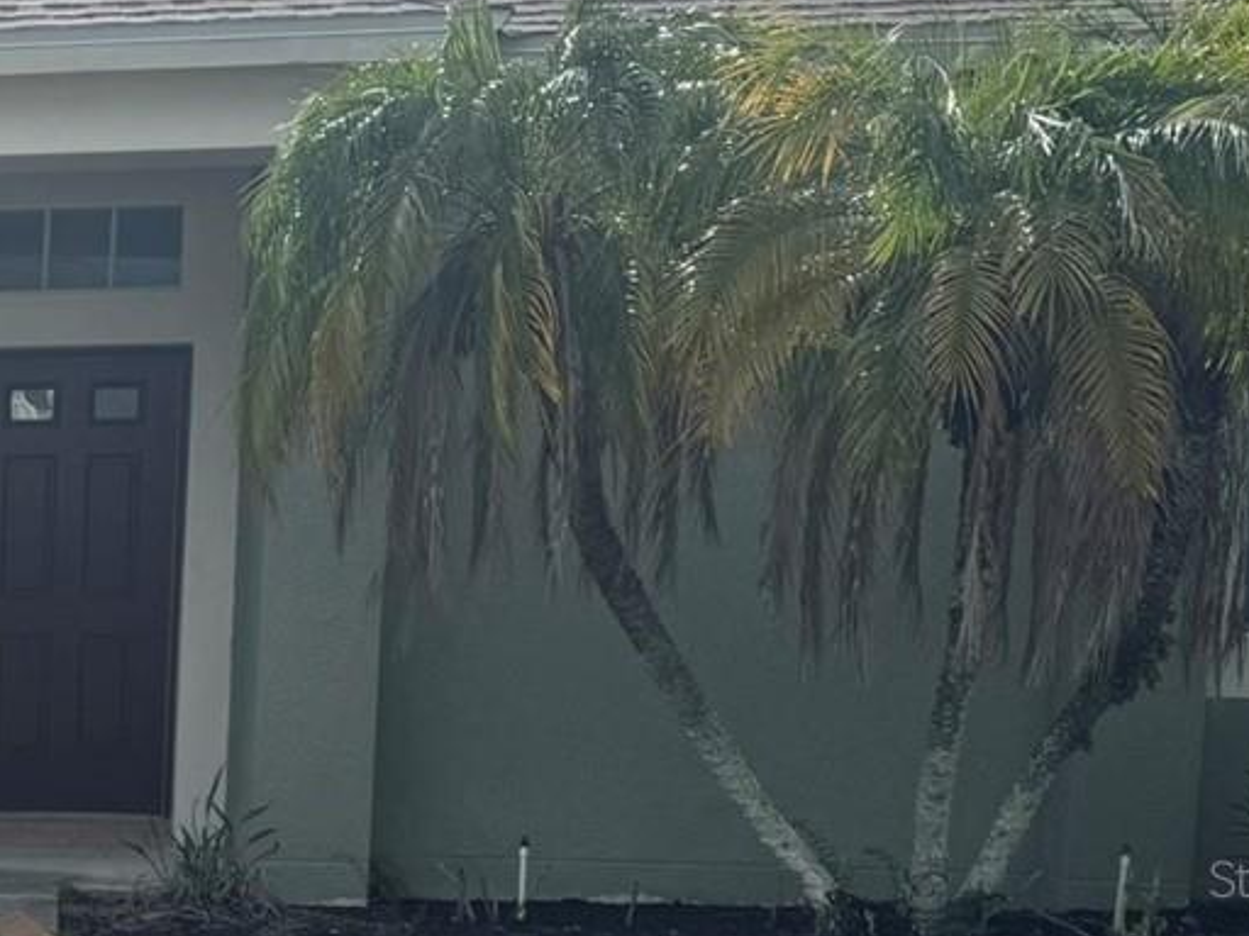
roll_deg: -0.7
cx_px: -512
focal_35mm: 75
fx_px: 2706
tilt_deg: -6.4
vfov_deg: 19.2
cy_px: 878
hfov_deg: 22.3
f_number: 1.78
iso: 80
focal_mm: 6.76
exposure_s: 1/5348
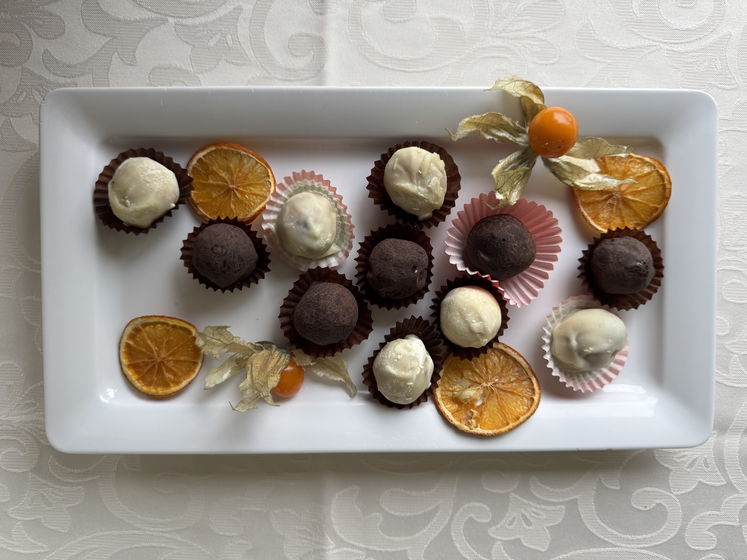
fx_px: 518
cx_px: 374
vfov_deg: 56.8
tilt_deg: -88.3
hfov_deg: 71.6
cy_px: 280
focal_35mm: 24
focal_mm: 6.76
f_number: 1.78
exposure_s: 1/121
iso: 160
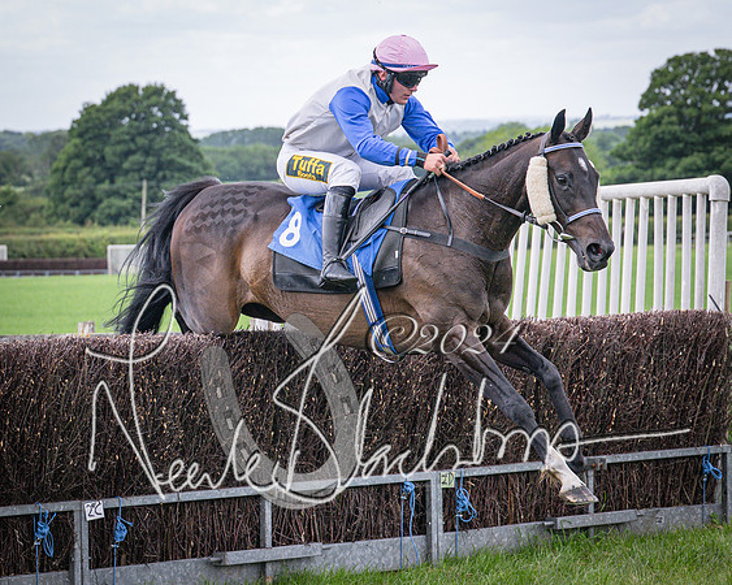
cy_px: 293
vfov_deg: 10.0
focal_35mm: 154
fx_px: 3336
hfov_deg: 12.5
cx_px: 301
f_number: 4
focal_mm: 70
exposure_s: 1/1600
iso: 400
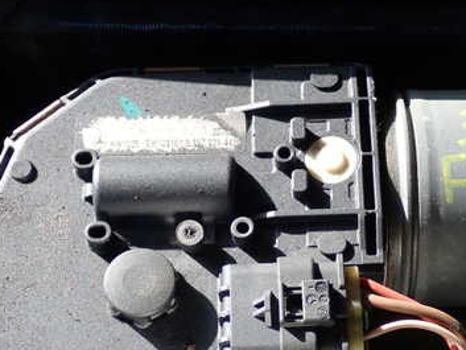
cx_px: 296
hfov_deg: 22.9
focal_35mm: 85
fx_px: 1145
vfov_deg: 17.3
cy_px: 258
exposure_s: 1/200
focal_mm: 9.01
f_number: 3.2
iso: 100
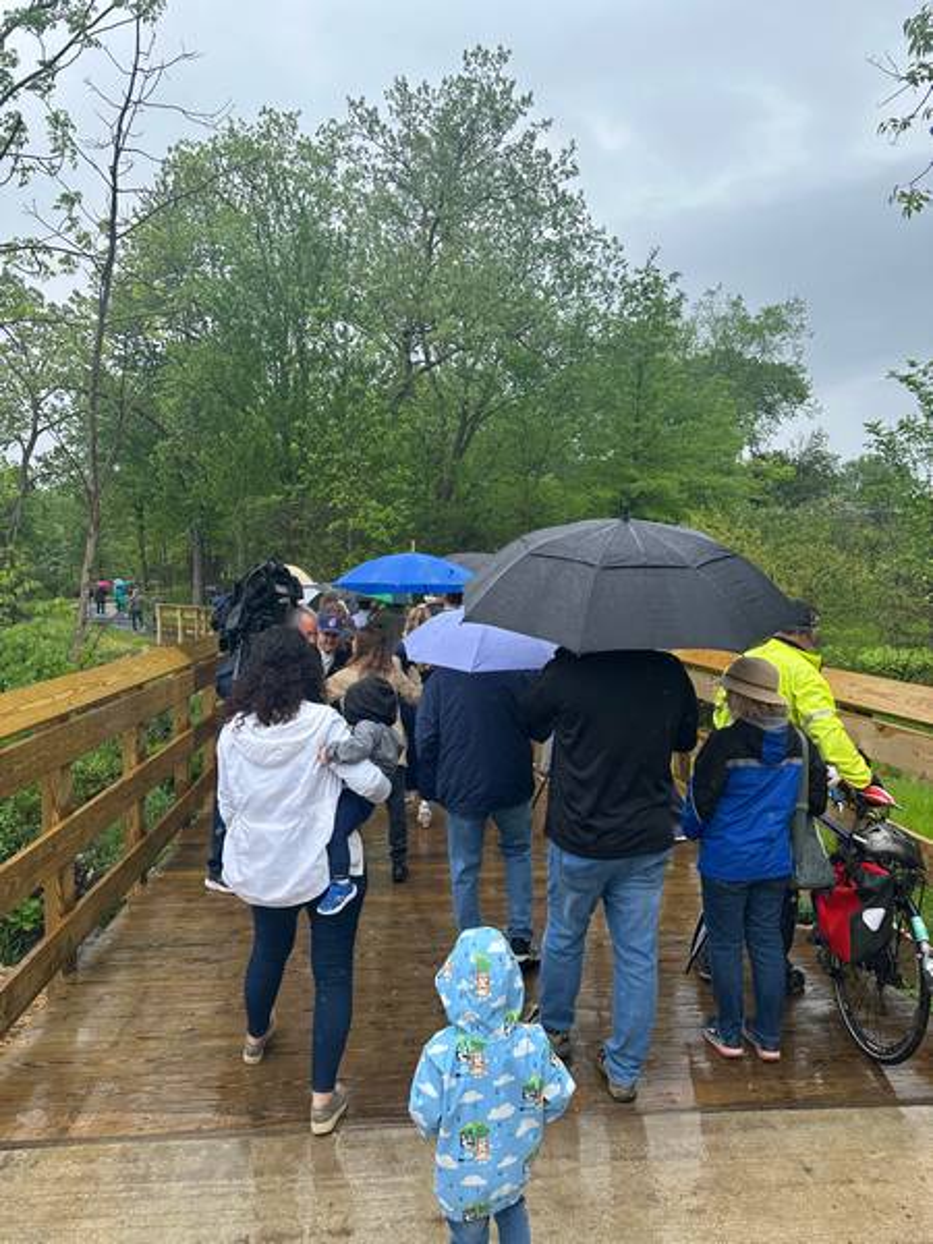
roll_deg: -0.3
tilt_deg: -7.8
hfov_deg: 56.8
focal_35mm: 24
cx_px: 466
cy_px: 622
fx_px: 862
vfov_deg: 71.6
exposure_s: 1/1321
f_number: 1.78
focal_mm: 6.86
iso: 80
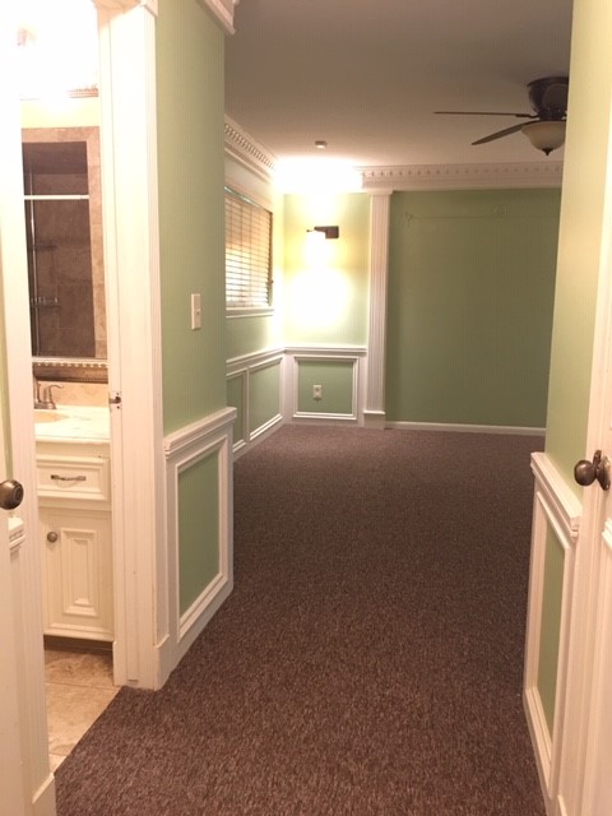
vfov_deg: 61.7
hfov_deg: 48.2
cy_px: 408
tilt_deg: -7.3
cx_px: 306
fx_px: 684
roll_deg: -1.6
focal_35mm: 29
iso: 50
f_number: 2.2
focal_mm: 4.15
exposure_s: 1/4
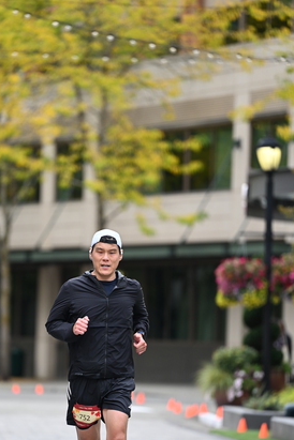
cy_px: 279
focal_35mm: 261
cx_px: 101
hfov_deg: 5.3
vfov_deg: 7.9
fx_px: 3197
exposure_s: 1/2500
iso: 640
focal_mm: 195
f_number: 2.8
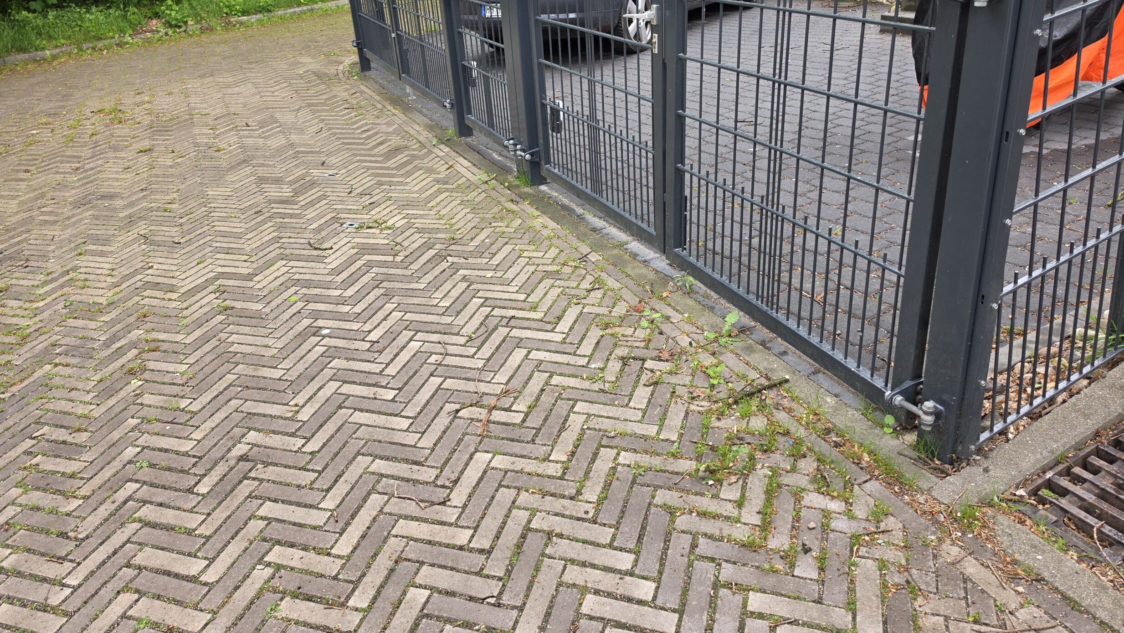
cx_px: 558
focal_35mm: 26
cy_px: 206
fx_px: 775
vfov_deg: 43.7
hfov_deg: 71.9
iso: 40
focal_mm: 6.5
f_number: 1.4
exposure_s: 1/180
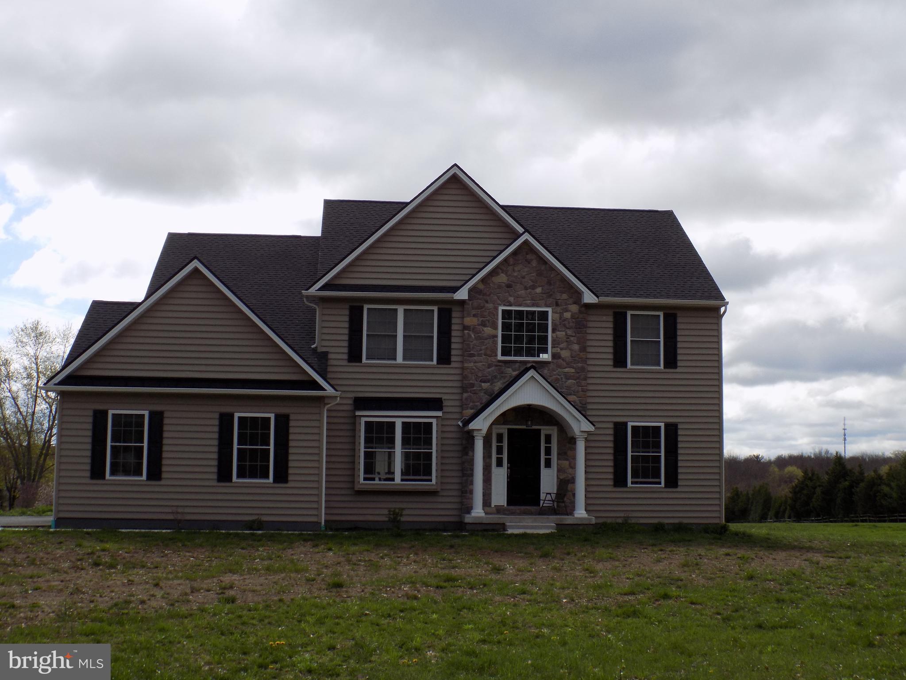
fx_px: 1204
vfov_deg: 31.5
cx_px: 453
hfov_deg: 41.2
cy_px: 340
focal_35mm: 46
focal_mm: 8.1
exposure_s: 1/800
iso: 80
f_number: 3.7
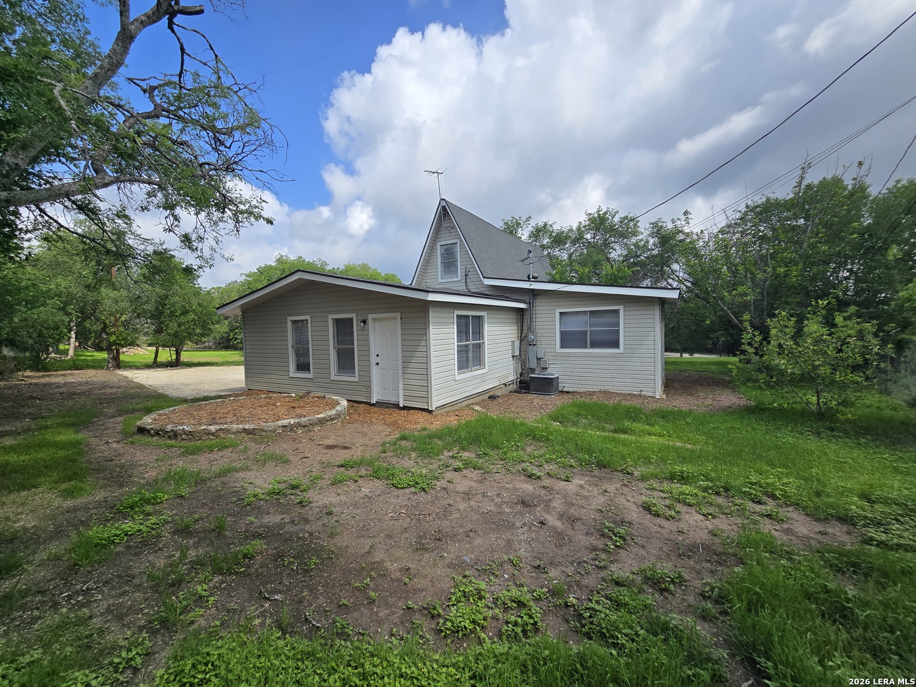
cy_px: 344
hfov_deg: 106.2
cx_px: 458
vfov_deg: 89.9
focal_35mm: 13
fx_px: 344
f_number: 2.2
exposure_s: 1/2327
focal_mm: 2.2
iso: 50
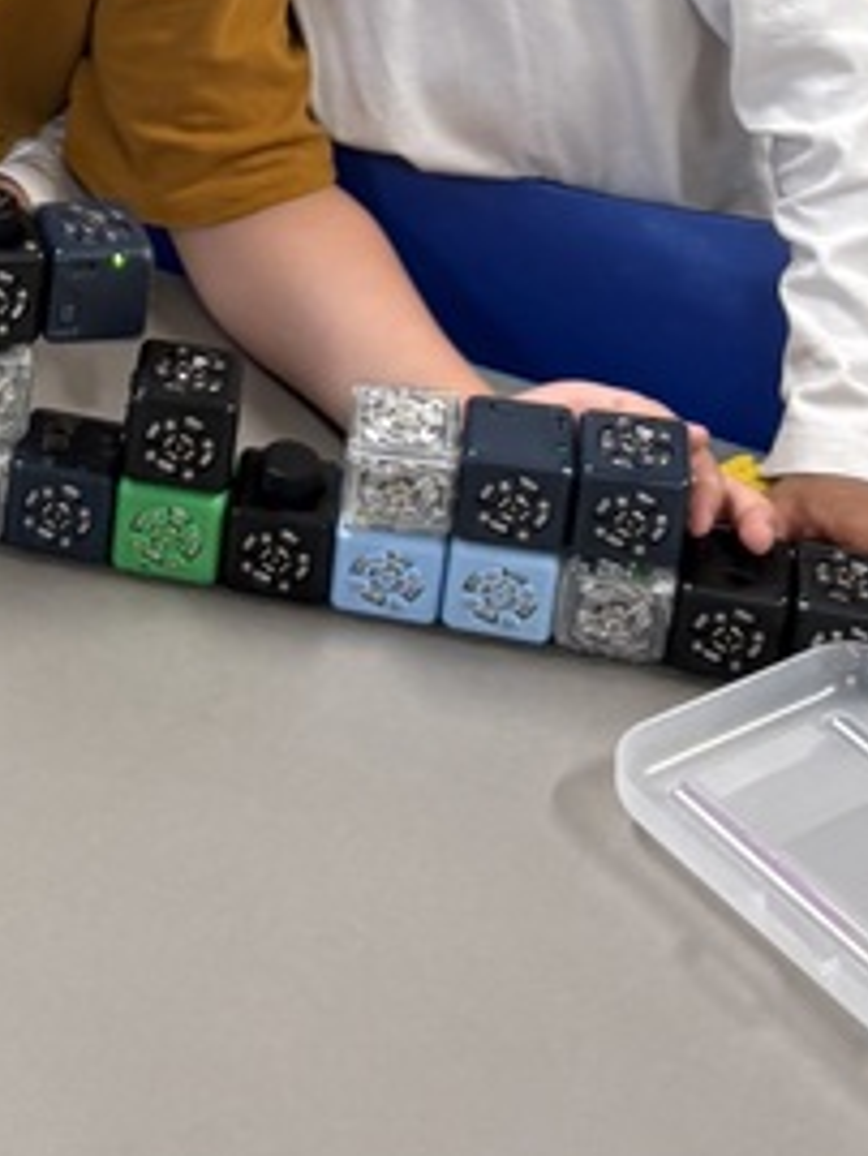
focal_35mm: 99
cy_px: -155
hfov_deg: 14.8
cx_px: 82
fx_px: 3307
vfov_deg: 18.9
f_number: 1.6
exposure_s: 1/60
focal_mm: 5.96
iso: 100
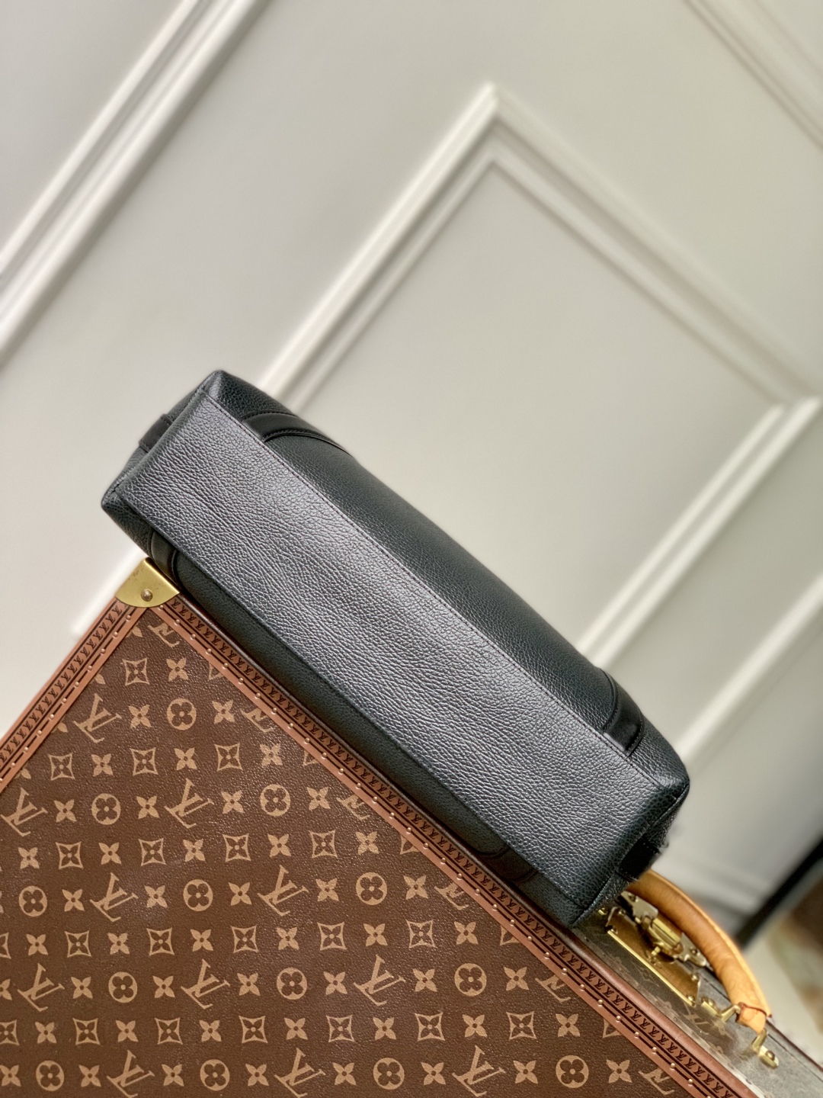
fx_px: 1648
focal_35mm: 52
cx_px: 412
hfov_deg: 28.0
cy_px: 549
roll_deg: -38.2
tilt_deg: -9.6
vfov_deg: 36.8
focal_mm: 6
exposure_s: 1/72
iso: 125
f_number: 2.4
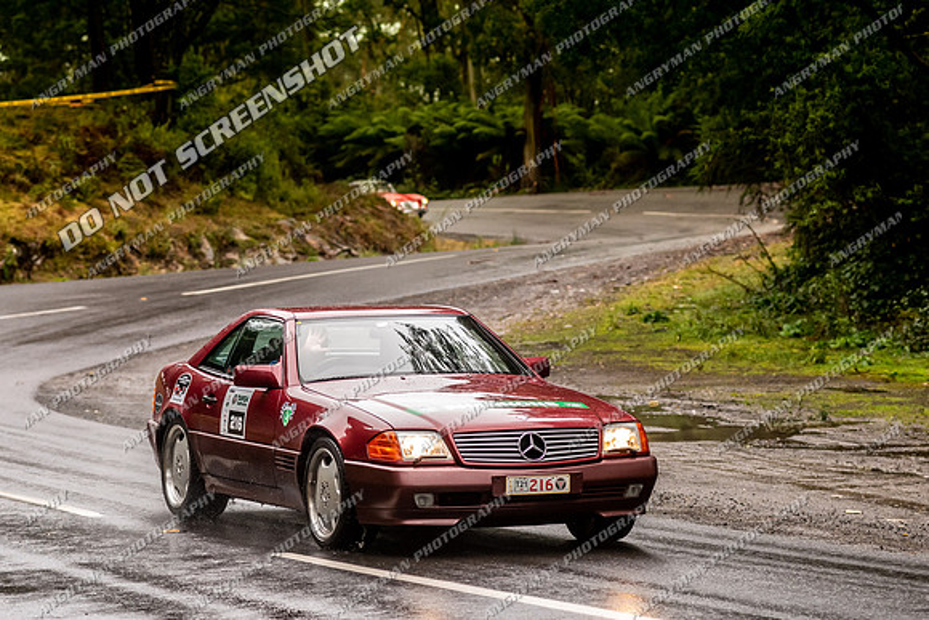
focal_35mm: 144
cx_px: 470
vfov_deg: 9.5
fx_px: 3729
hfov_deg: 14.2
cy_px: 373
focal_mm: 120
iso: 2500
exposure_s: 1/1250
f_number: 5
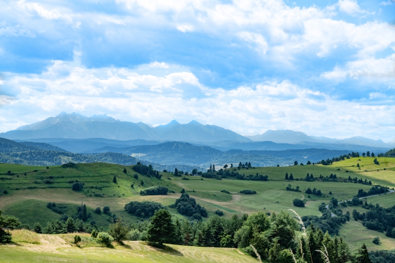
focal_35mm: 62
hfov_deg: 32.4
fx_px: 680
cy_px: 132
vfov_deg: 21.9
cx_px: 198
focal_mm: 62
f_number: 9
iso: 320
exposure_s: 1/400
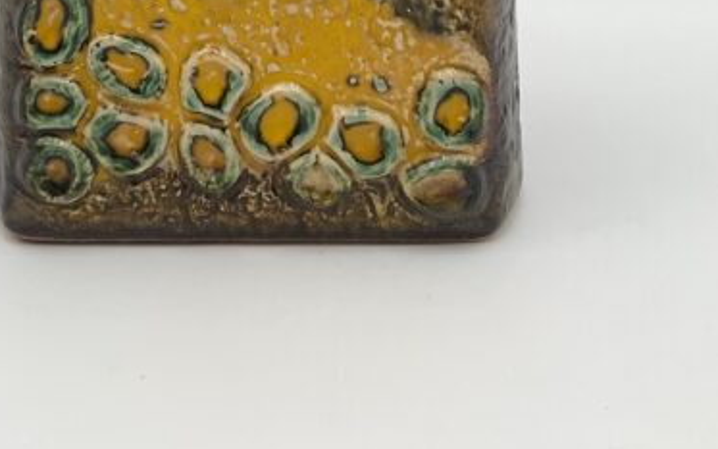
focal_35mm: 66
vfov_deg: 16.9
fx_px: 1291
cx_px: 246
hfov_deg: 30.9
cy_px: -312
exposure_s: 1/338
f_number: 1.8
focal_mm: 3
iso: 16
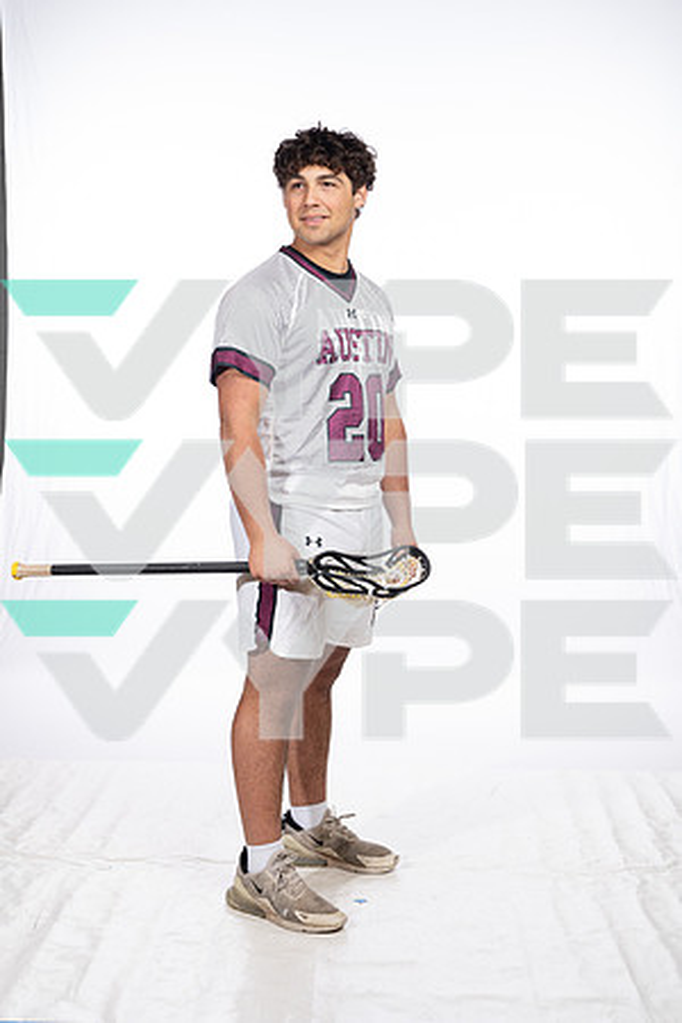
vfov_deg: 39.6
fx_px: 1421
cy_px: 512
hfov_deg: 27.0
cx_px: 341
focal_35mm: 50
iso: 640
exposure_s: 1/250
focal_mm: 50
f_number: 7.1
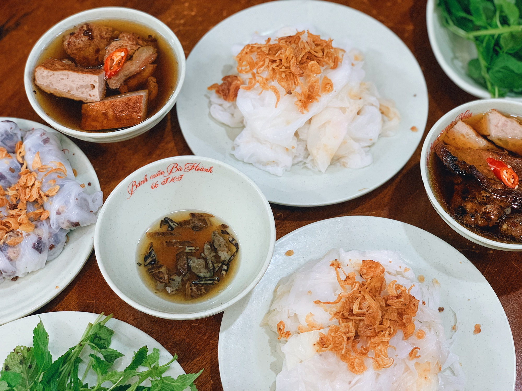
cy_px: 196
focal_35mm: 52
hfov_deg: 36.8
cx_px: 261
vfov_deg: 28.0
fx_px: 784
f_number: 2.4
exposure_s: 1/60
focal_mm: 6
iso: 250
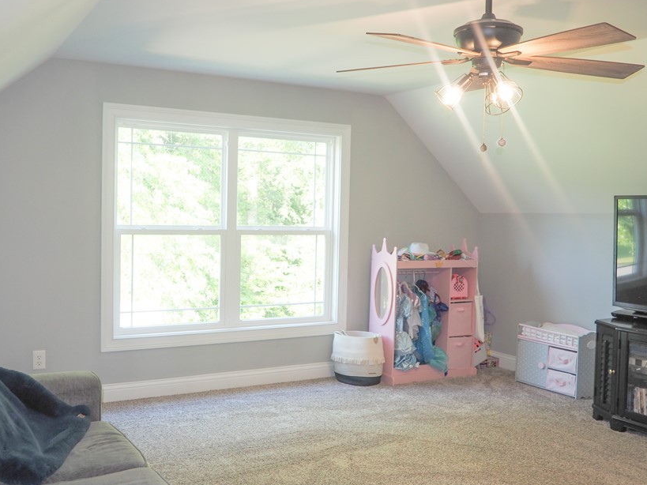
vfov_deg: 40.7
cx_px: 288
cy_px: 243
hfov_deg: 52.5
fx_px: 654
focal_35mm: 35
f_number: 3.5
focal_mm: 14
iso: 200
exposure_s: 1/30
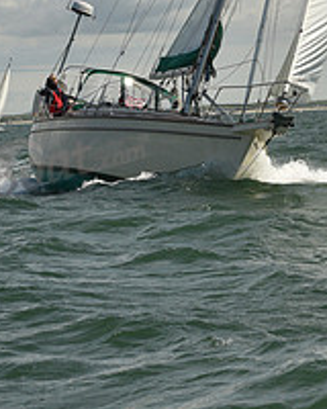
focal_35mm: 191
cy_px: -162
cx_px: 252
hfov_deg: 8.1
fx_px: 2311
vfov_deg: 9.9
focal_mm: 70
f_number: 13
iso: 320
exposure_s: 1/800
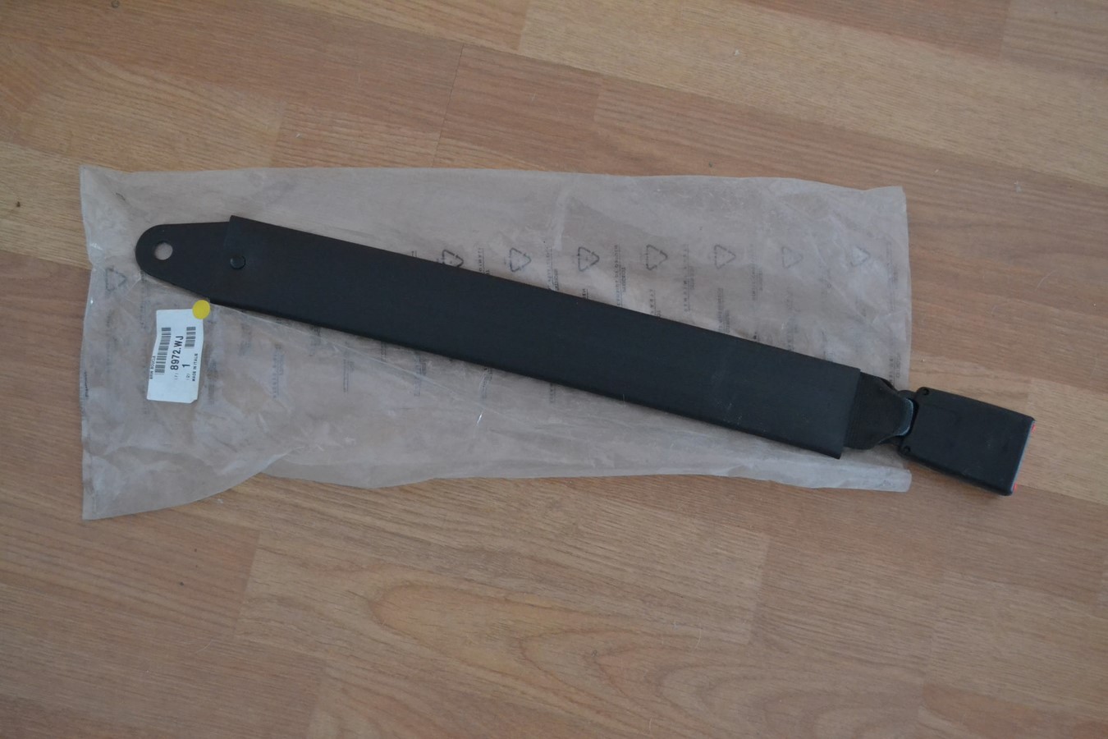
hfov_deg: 38.9
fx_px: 1570
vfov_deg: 26.5
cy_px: 370
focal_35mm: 51
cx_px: 554
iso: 3200
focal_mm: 34
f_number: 5
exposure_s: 1/60
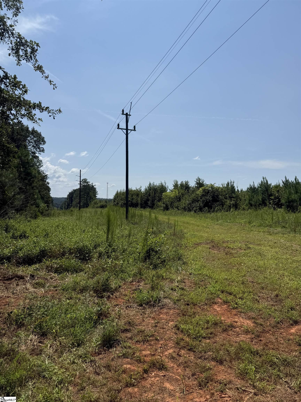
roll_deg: +1.0
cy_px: 201
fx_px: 278
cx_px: 150
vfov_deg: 71.6
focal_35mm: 24
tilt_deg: +6.3
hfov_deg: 56.8
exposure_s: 1/9091
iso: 80
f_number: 1.78
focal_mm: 6.76
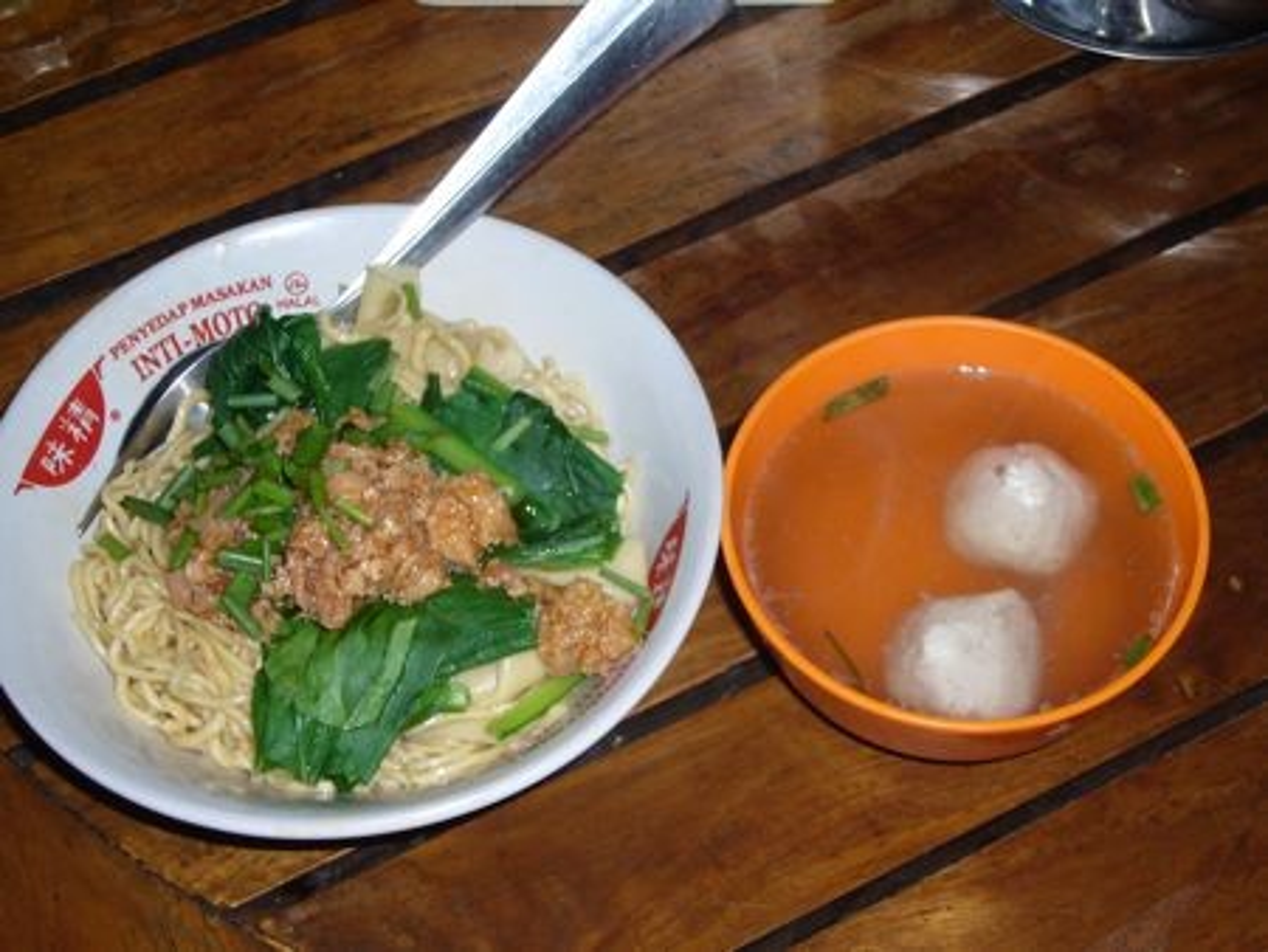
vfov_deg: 23.3
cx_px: 634
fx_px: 2309
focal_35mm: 63
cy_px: 476
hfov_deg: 30.7
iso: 80
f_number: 4.1
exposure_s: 1/30
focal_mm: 10.3
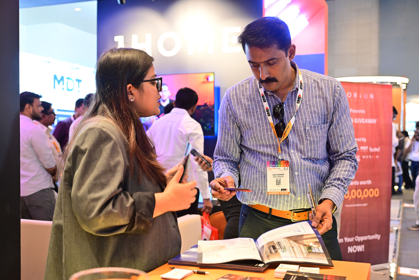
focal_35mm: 42
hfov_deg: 46.4
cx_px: 210
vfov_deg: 31.9
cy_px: 140
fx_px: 489
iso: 1600
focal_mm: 42
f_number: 4
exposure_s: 1/80
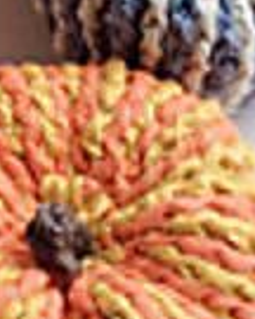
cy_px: -99
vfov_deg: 12.6
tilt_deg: -52.7
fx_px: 1396
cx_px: -179
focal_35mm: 148
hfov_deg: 10.0
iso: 32
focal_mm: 3.3
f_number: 2.4
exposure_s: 1/200
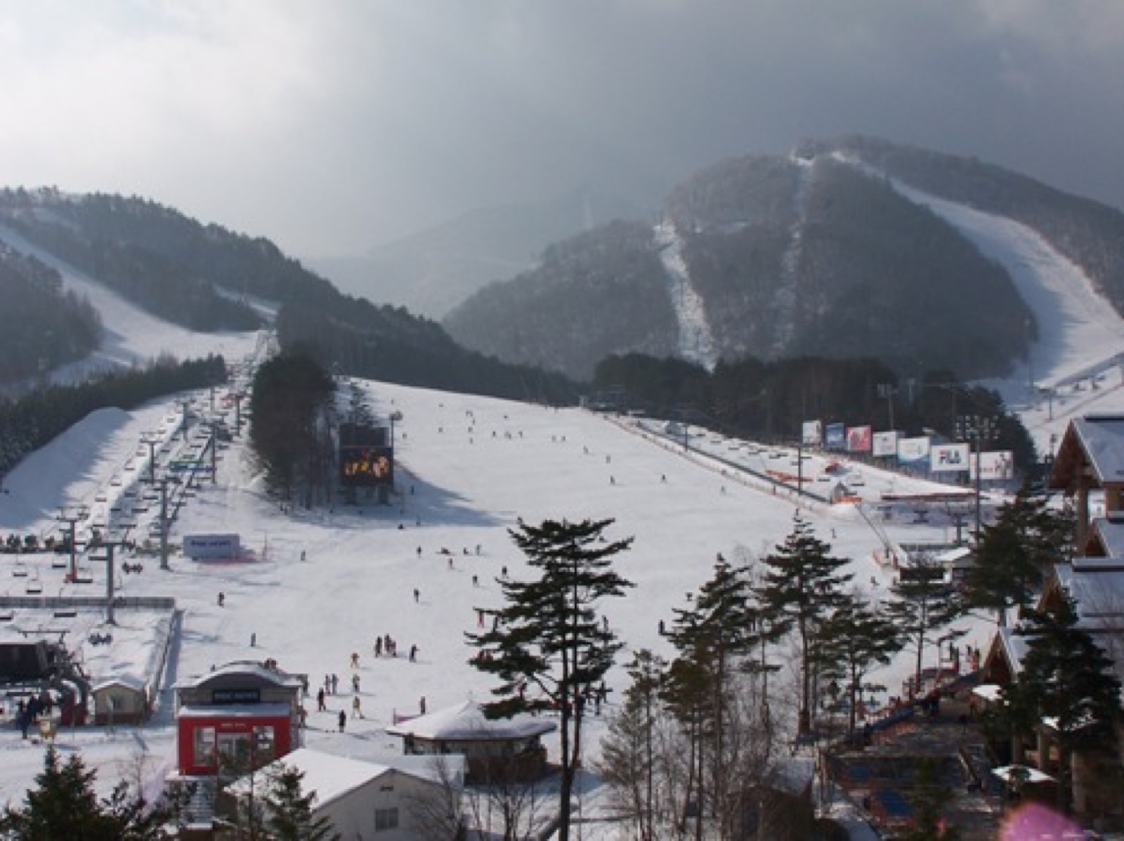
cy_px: 420
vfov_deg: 24.8
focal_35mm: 59
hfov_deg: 32.7
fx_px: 1914
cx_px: 562
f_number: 6.3
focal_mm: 9.8
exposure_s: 1/1500
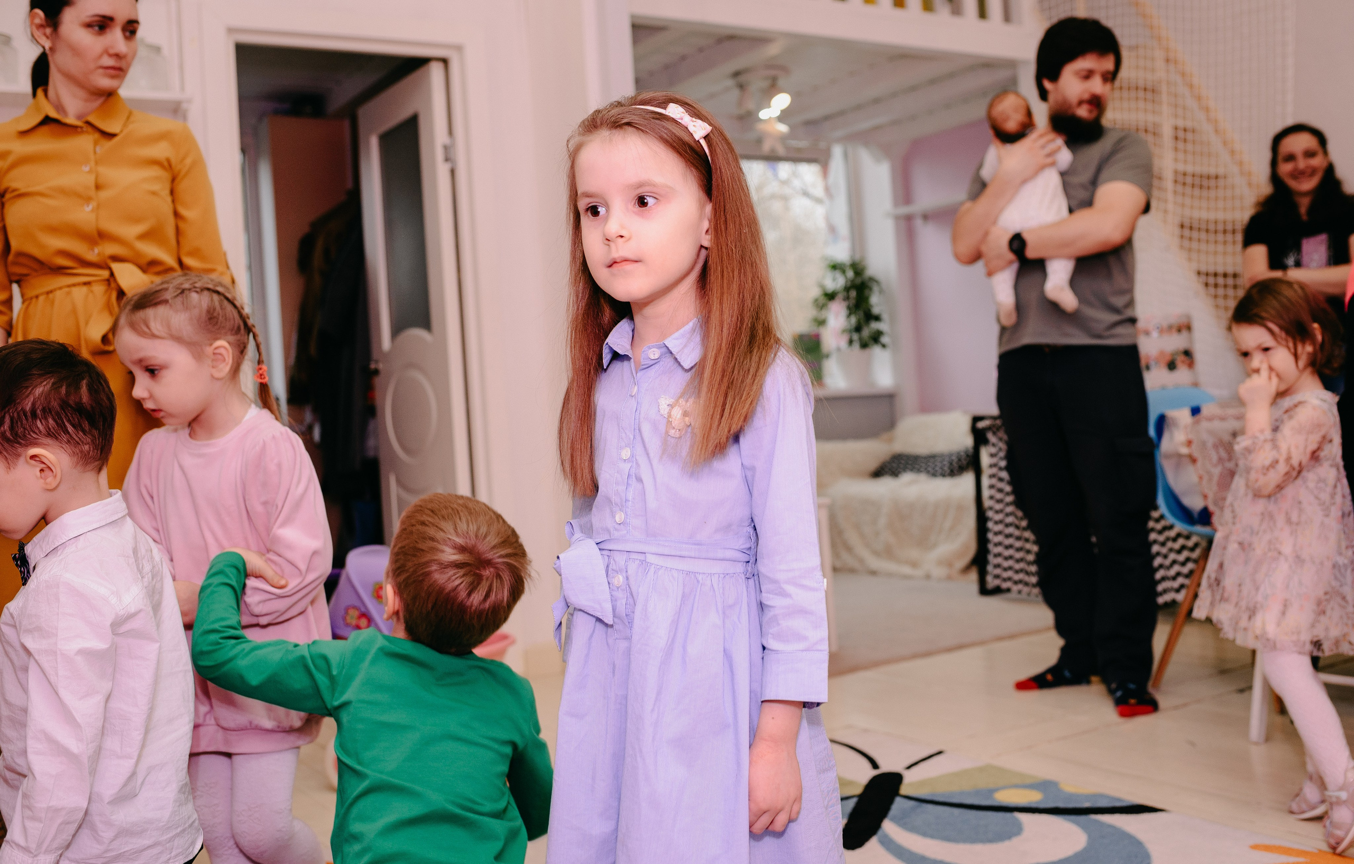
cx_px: 708
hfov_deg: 52.3
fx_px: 1377
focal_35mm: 37
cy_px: 392
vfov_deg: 34.8
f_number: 3.2
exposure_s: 1/160
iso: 400
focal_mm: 35
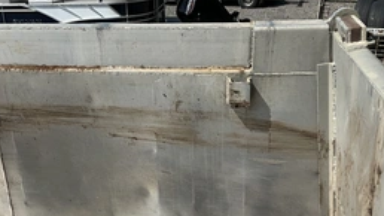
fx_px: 499
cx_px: 167
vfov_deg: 24.1
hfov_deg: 42.0
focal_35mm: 49
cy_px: 170
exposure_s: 1/2427
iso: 25
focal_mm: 3
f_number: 1.8
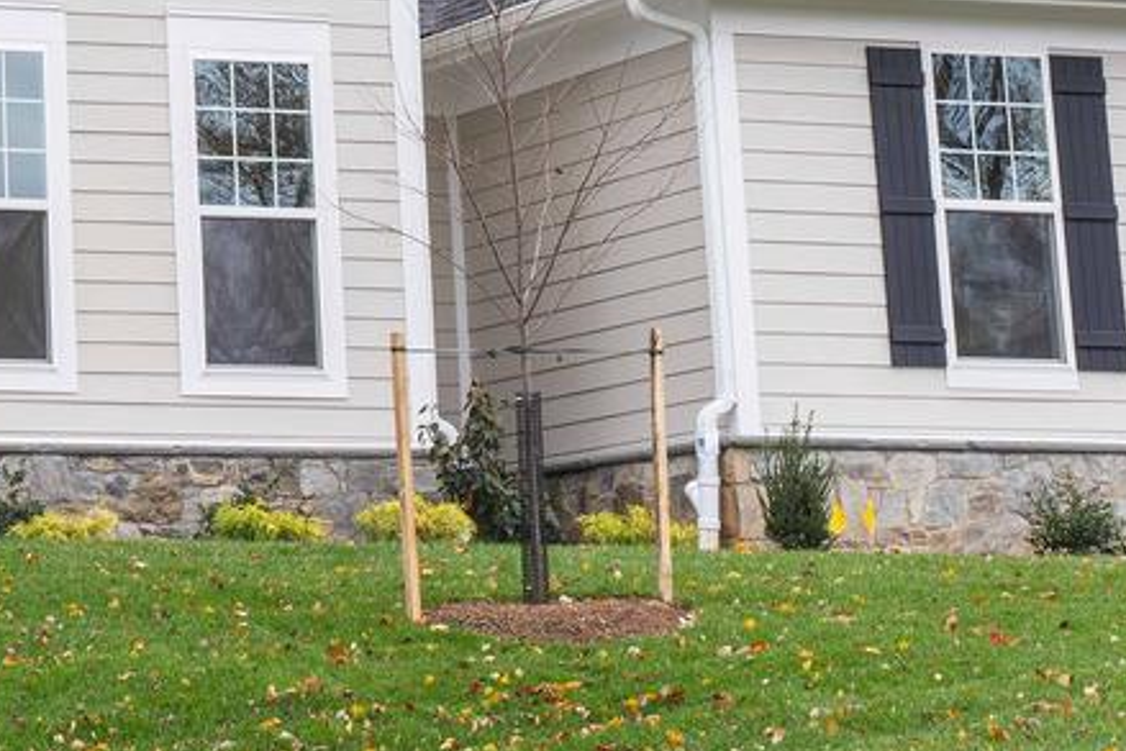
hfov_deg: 14.0
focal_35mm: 140
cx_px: -364
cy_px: -322
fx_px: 4380
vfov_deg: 9.6
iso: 160
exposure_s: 1/40
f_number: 8
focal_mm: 30
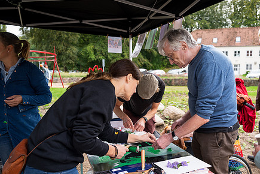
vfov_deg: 41.1
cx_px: 171
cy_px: 97
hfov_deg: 57.6
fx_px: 231
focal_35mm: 32
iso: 125
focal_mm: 24
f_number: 2.8
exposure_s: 1/200
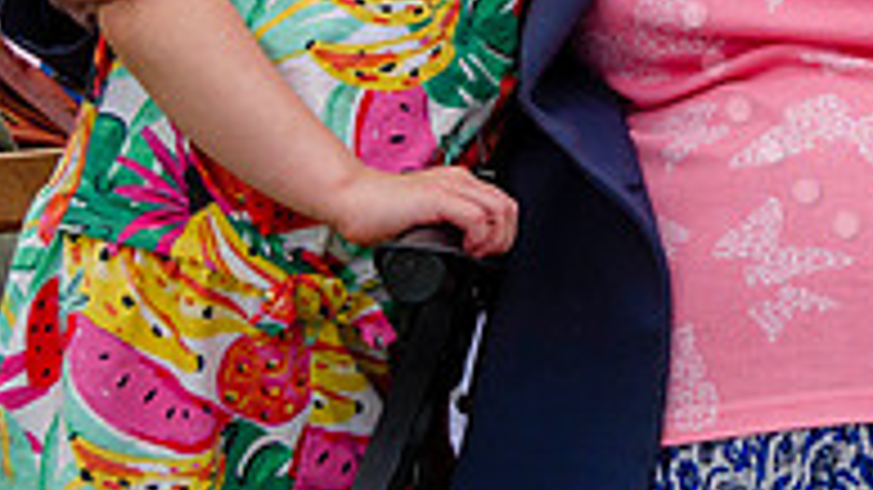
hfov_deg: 17.7
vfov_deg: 10.4
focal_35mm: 114
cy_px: -119
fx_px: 2638
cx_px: 1094
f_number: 5
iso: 200
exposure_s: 1/640
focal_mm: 17
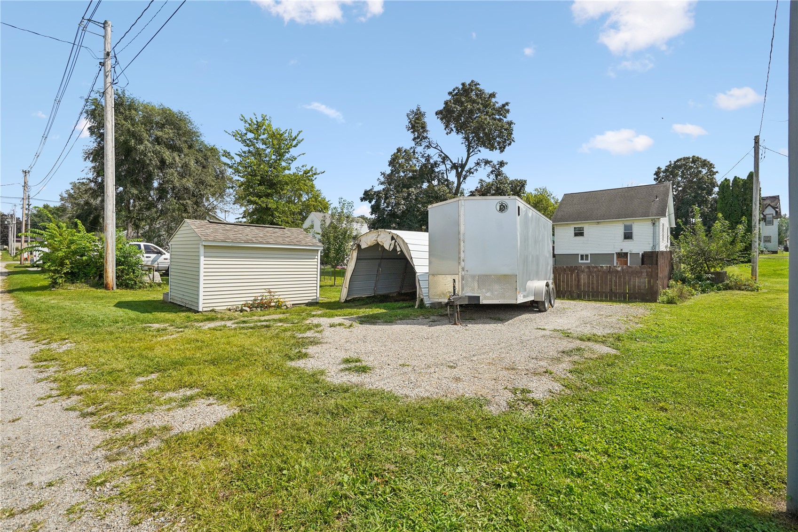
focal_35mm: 16
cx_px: 399
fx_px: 355
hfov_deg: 96.7
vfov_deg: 73.7
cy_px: 266
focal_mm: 16
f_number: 9
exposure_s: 1/1250
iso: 500
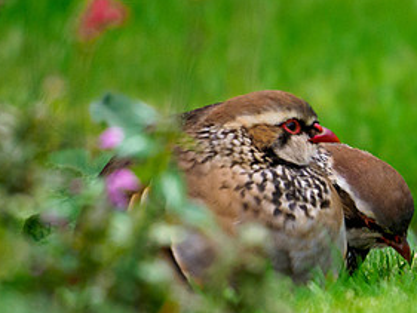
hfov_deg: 0.9
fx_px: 27393
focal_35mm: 2273
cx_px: 561
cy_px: 78
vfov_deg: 0.7
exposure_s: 1/320
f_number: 6.3
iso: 1000
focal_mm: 400
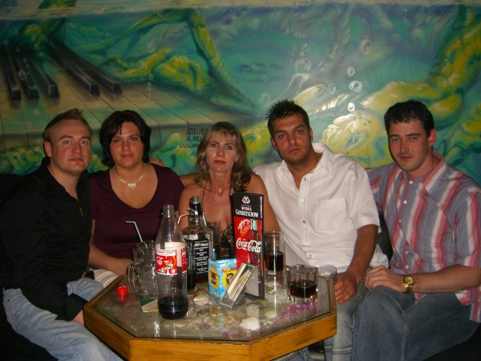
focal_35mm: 38
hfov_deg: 49.0
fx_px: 528
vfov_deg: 37.7
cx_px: 240
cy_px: 180
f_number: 2.8
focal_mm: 7.9
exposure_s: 1/60
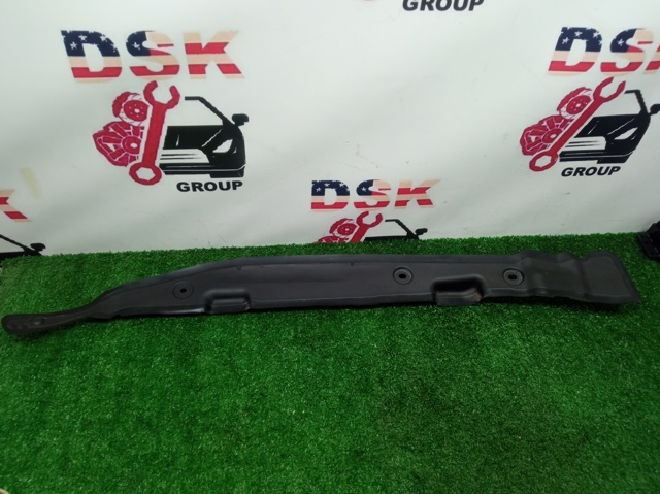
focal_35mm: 27
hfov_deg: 65.4
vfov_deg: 51.3
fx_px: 514
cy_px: 247
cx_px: 330
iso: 197
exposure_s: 1/33.3
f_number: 2.2
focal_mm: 3.79
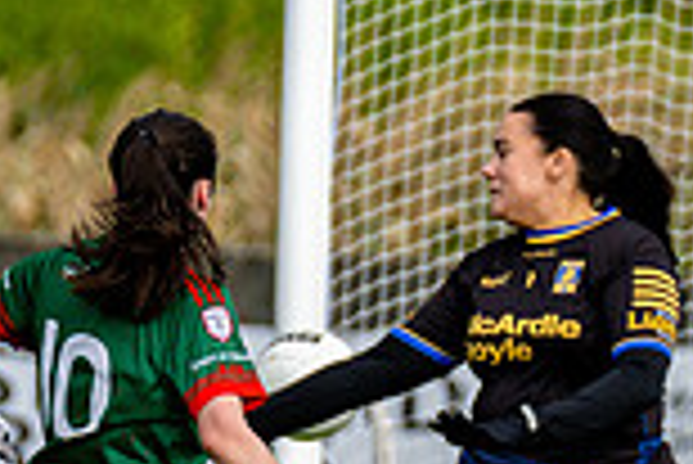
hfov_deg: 1.5
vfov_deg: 1.0
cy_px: 739
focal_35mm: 1352
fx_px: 26050
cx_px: 464
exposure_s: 1/3200
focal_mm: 240
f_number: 2.8
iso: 280
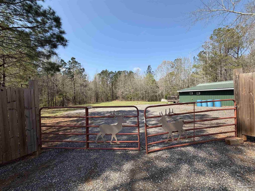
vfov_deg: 85.7
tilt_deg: +0.0
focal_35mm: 14
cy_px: 96
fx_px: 103
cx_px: 128
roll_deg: +2.7
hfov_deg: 102.1
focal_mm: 2.22
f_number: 2.2
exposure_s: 1/770
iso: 40
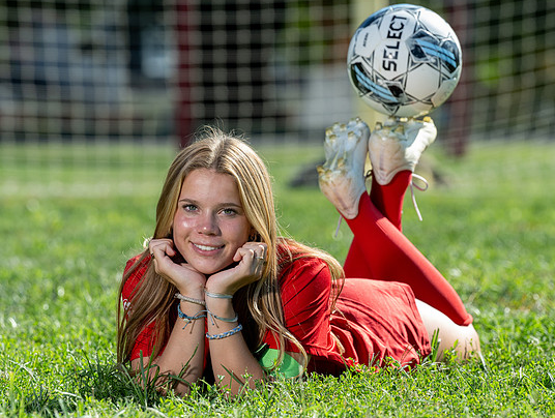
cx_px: 234
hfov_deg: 7.8
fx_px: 4080
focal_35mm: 254
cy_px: 205
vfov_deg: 5.9
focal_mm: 170
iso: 100
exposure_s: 1/320
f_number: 4.5
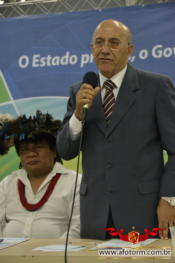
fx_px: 875
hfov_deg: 11.4
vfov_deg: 17.1
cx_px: 88
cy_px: 132
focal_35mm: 120
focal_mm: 80
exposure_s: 1/125
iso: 3200
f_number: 5.6
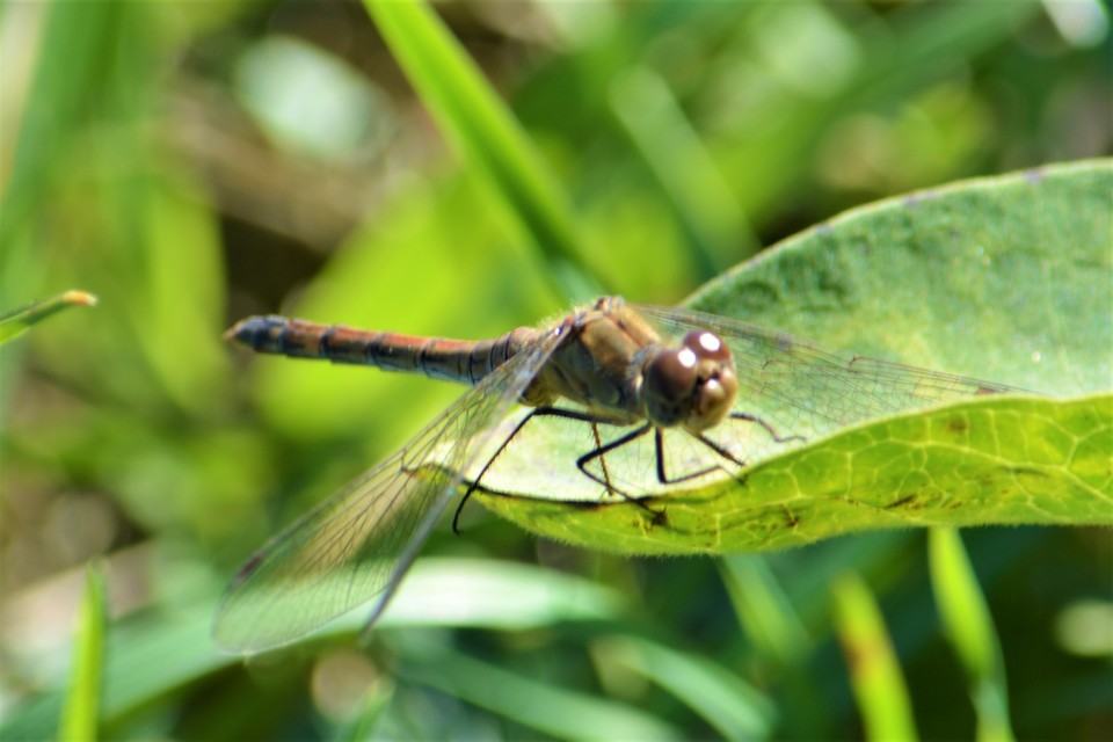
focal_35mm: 450
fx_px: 13911
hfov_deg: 4.6
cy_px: 371
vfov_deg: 3.1
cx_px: 556
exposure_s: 1/125
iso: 110
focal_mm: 300
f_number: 8
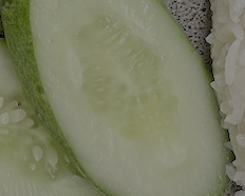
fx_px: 1219
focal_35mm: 168
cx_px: 427
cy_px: -54
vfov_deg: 9.1
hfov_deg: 10.8
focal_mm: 5.1
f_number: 1.6
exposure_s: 1/100
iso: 64
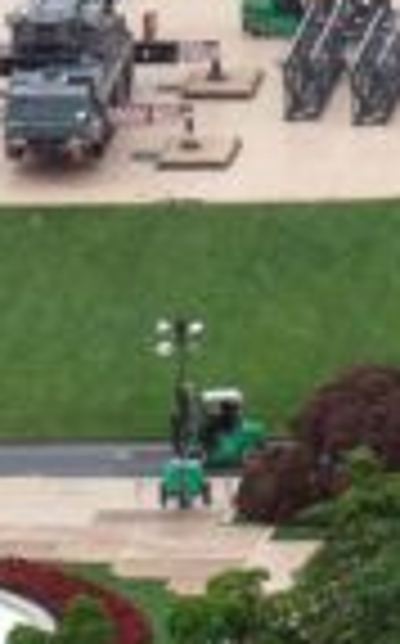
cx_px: 1501
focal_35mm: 1245
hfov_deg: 1.0
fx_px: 21781
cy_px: -331
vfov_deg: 1.7
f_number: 7.1
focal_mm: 170
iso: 500
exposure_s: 1/400
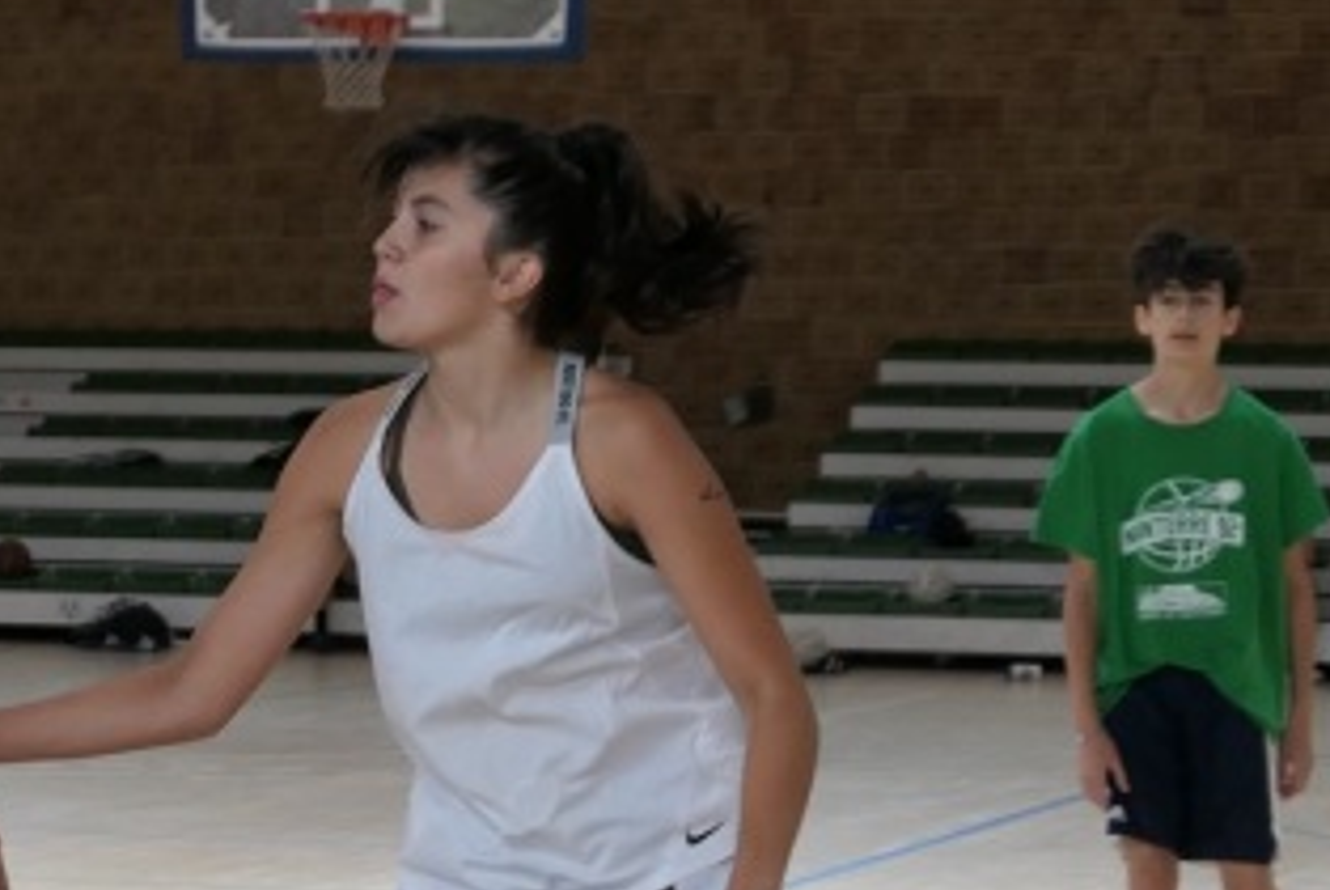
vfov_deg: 7.6
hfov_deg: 11.3
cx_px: 47
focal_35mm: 180
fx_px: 6656
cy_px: 898
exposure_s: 1/500
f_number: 2.8
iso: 500
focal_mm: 23
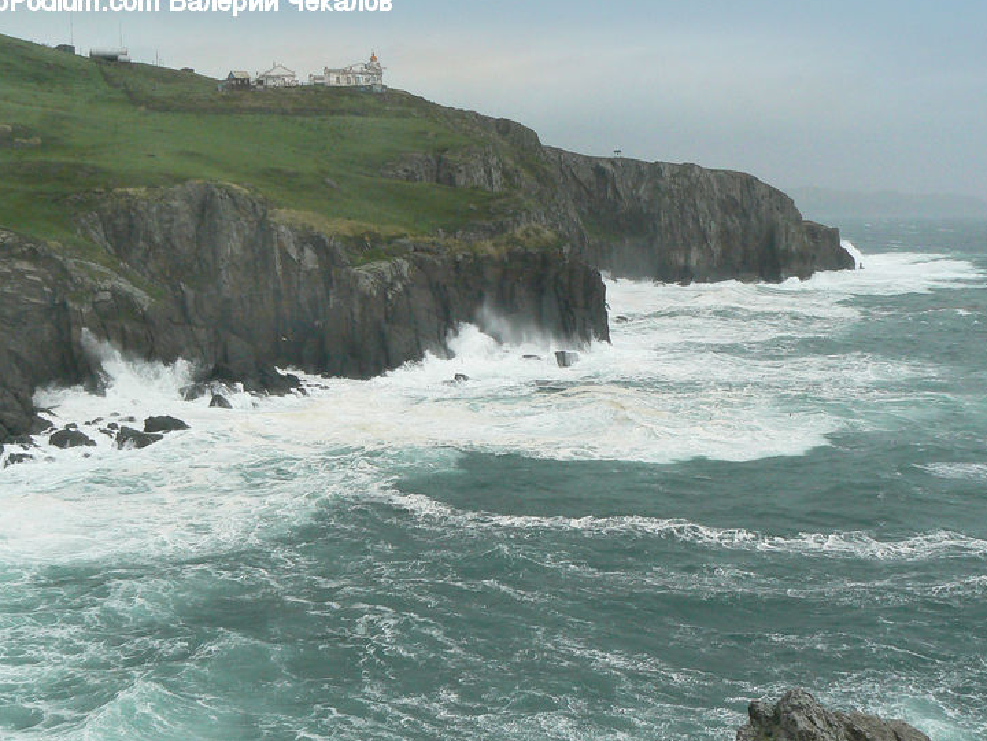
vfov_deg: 32.1
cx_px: 429
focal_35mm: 45
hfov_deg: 42.0
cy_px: 432
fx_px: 1283
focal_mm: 6
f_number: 5.6
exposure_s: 1/250
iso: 200
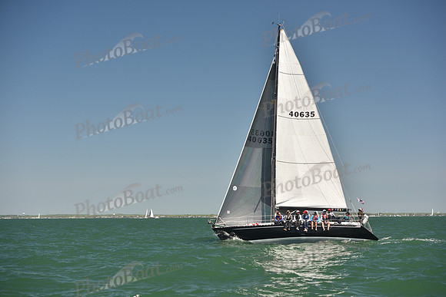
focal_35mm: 70
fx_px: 867
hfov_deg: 28.8
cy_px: 148
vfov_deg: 19.5
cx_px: 223
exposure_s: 1/800
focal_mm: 70
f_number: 5
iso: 250
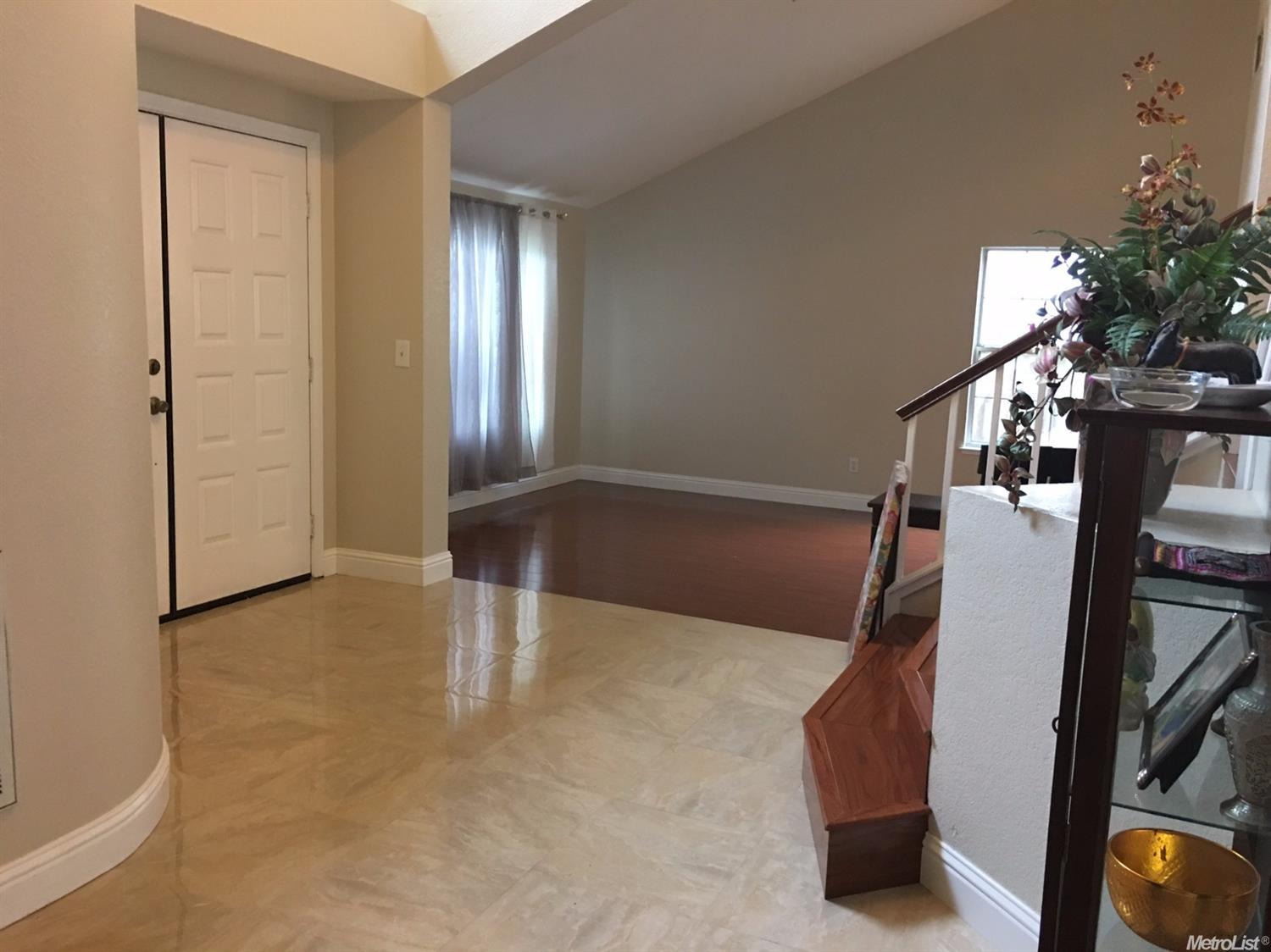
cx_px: 636
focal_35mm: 29
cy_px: 476
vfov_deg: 48.2
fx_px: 1064
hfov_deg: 61.7
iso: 80
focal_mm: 4.15
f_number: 2.2
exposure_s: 1/10
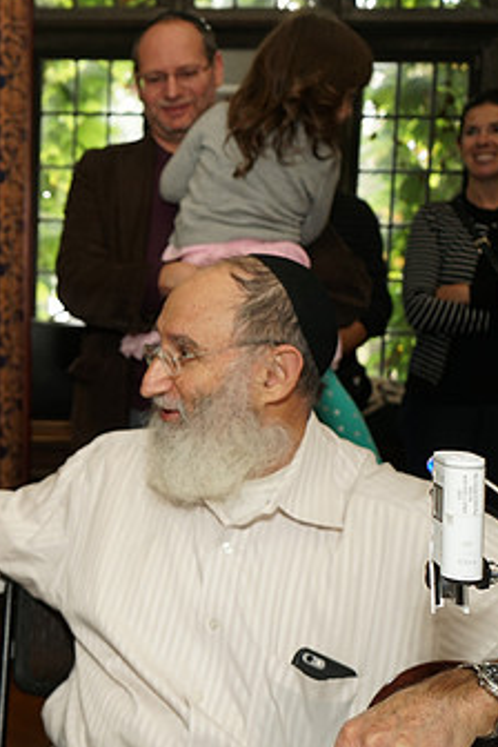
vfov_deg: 39.6
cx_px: -87
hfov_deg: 24.6
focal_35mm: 50
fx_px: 1037
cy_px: 361
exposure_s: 1/80
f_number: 4.5
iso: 500
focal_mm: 29
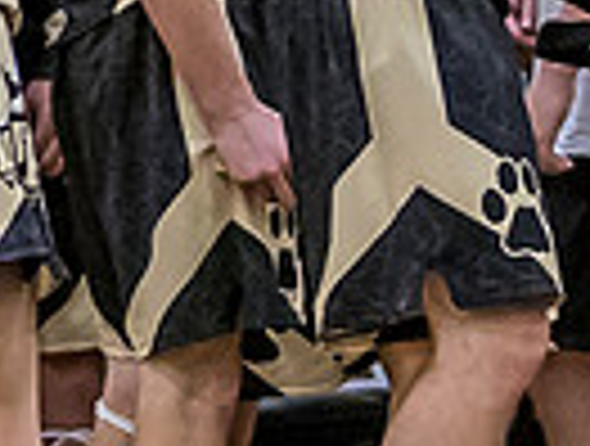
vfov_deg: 2.3
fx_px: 10921
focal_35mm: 639
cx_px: 1201
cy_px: -332
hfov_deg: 3.1
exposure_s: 1/1600
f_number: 1.2
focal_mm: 45
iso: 1600
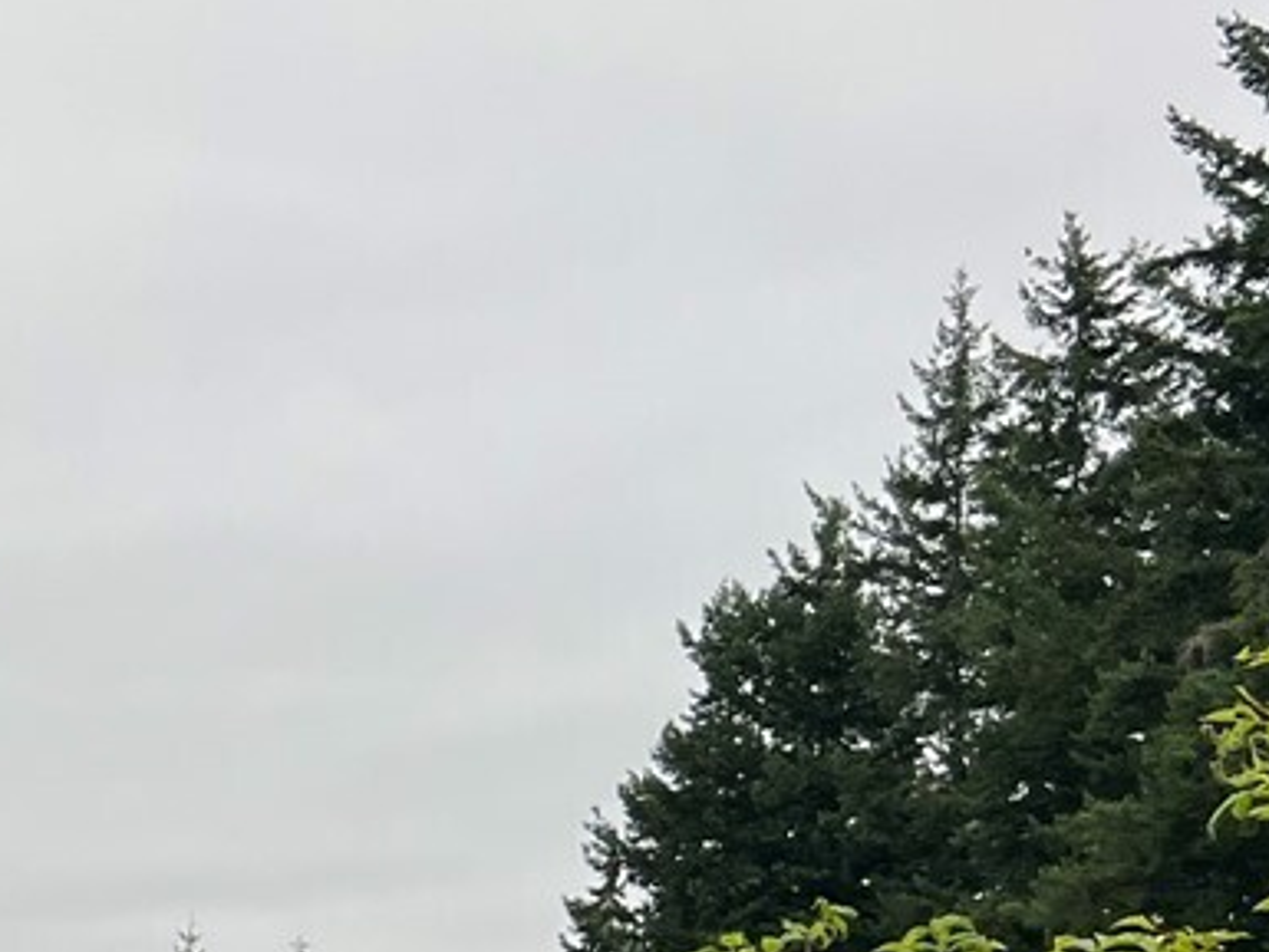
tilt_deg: -0.5
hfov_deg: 16.5
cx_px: -676
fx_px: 3960
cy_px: 1216
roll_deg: -1.2
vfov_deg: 13.3
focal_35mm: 108
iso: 50
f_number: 1.5
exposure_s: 1/909
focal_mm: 5.7
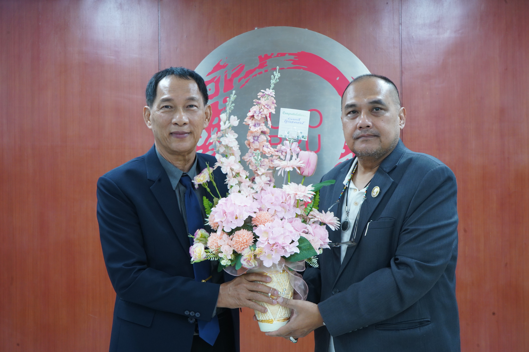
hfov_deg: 41.1
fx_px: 705
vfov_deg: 28.1
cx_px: 264
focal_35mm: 48
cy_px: 176
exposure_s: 1/15
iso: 2500
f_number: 14
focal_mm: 48
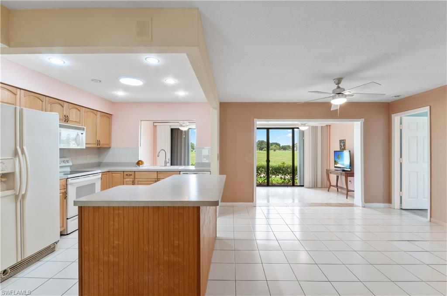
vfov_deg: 71.9
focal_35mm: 16
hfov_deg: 95.1
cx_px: 224
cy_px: 148
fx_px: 205
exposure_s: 1/5
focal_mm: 11
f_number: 11
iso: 200
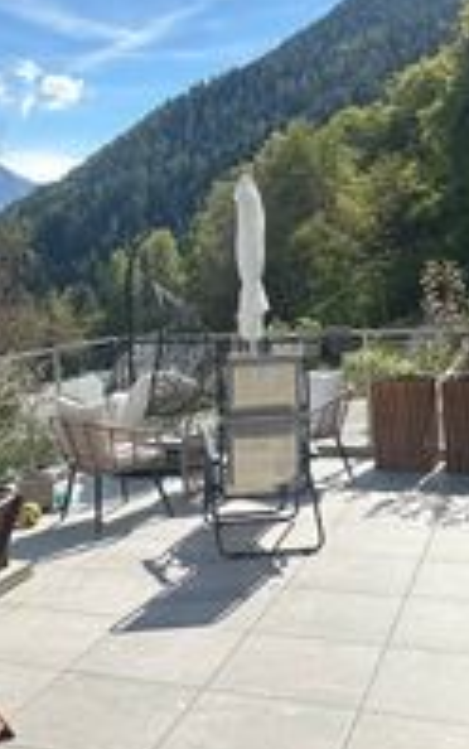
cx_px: 159
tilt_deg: +1.2
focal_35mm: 45
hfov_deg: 28.5
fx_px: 919
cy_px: 265
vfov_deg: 43.9
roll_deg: +3.2
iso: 50
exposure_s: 1/2092
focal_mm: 2.22
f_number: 2.2
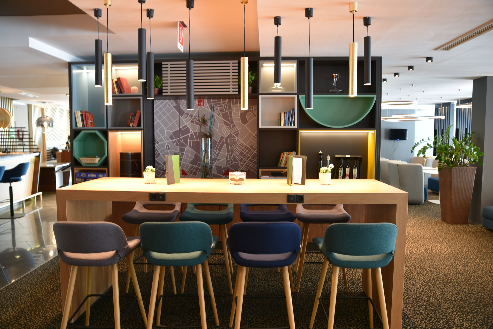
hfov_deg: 69.4
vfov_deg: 49.5
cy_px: 164
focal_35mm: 26
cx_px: 246
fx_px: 356
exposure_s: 1/3
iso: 100
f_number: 2.8
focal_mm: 26
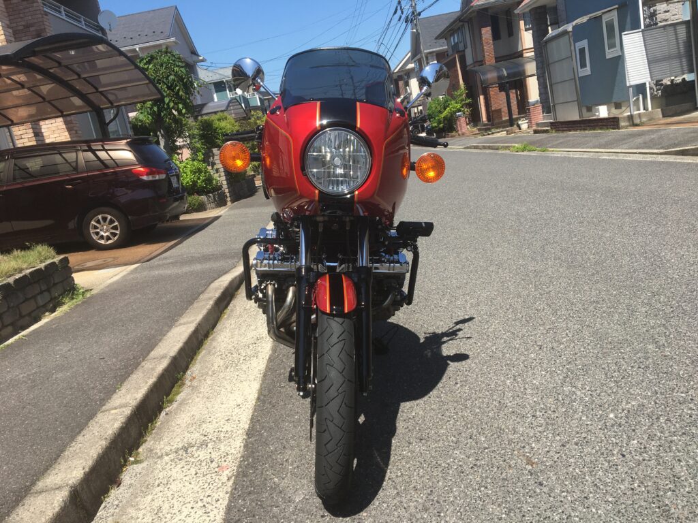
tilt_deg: -11.6
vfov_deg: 48.2
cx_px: 349
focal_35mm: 29
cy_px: 262
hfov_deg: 61.7
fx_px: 585
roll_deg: +12.4
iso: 25
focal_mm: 4.15
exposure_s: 1/1221
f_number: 2.2
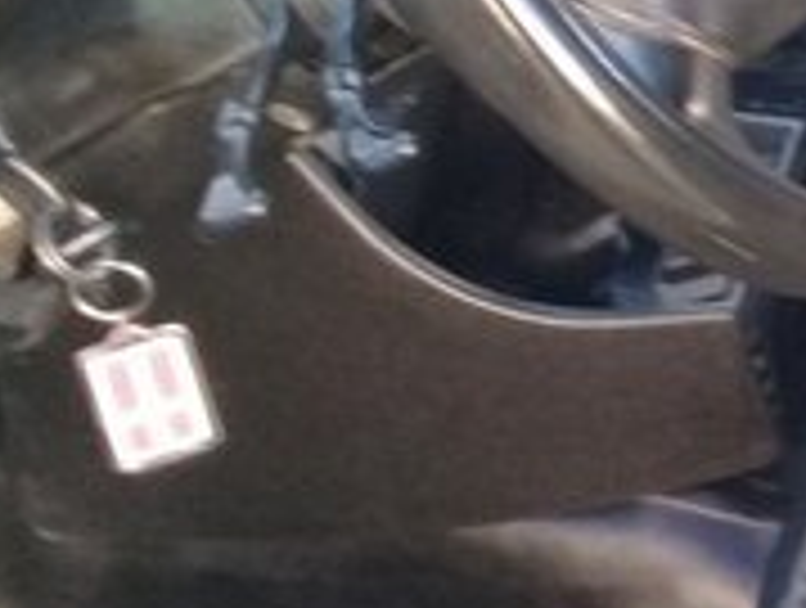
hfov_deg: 15.2
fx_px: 2660
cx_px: 1391
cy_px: -88
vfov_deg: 12.8
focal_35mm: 114
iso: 80
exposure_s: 1/33
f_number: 2.2
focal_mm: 3.3
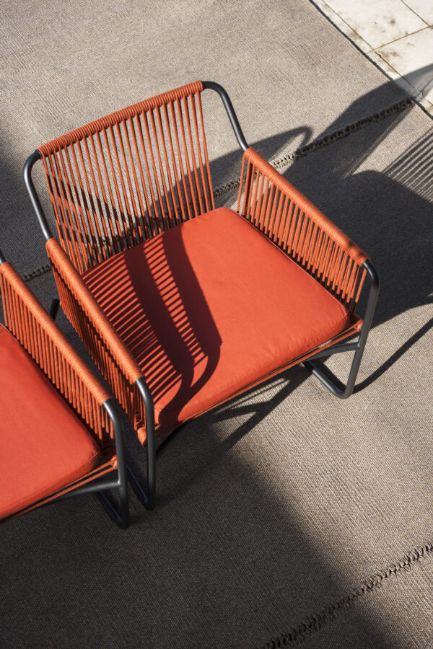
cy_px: 324
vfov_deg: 33.4
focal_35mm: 60
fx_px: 1082
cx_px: 216
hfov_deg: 22.6
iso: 100
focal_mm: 60
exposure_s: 1/200
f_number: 6.3
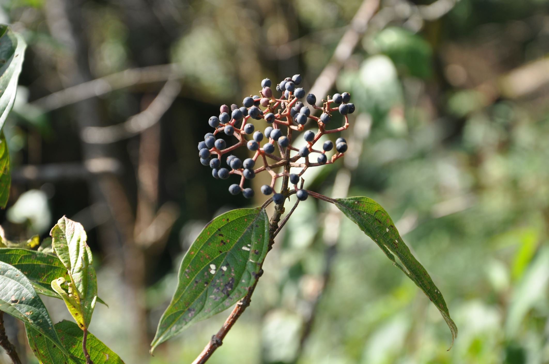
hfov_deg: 18.2
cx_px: 274
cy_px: 182
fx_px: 1713
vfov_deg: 12.1
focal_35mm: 112
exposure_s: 1/200
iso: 200
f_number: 7.1
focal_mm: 75
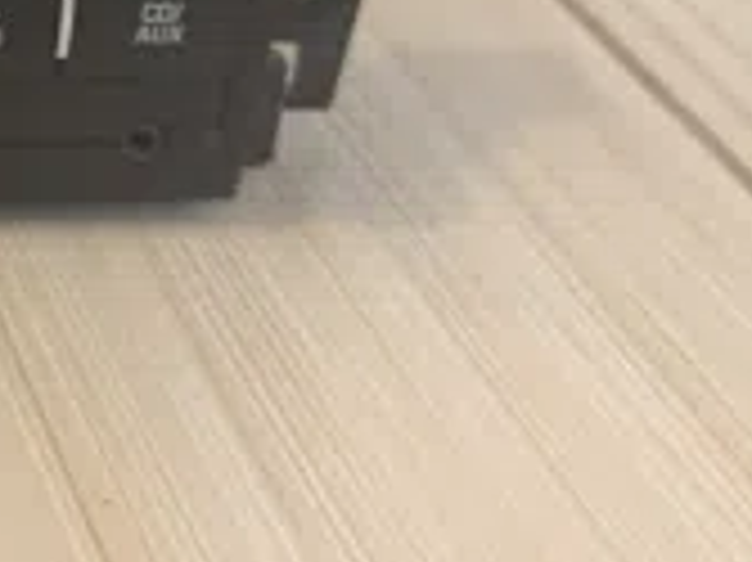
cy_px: -193
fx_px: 1997
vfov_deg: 15.2
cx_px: -383
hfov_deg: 18.8
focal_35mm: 92
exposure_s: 1/50
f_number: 1.78
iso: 250
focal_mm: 6.76
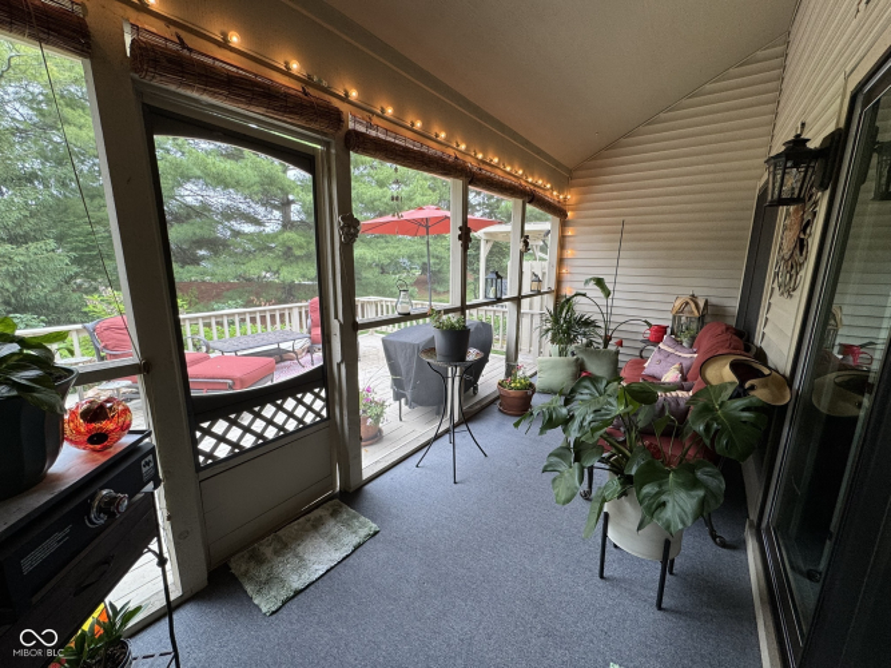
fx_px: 360
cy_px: 334
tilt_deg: -12.1
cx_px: 446
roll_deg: -0.6
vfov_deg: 85.7
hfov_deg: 102.1
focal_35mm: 14
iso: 100
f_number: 2.2
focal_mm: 2.22
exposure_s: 1/120
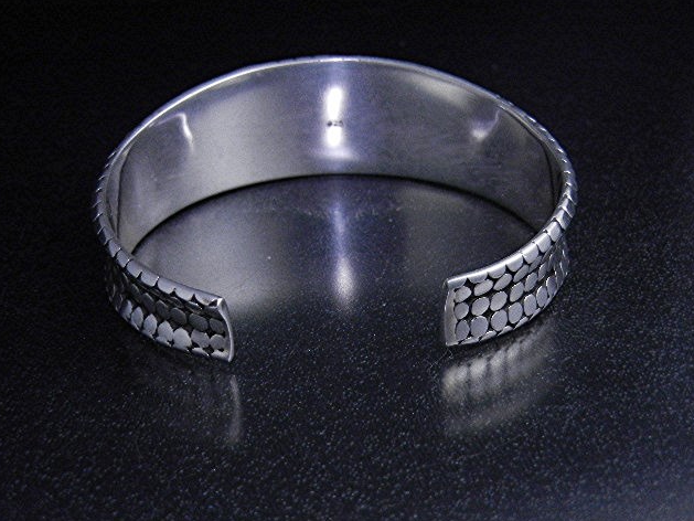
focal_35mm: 60
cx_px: 343
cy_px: 260
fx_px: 1203
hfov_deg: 32.2
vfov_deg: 24.4
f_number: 8
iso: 800
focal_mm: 10.6
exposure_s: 1/30
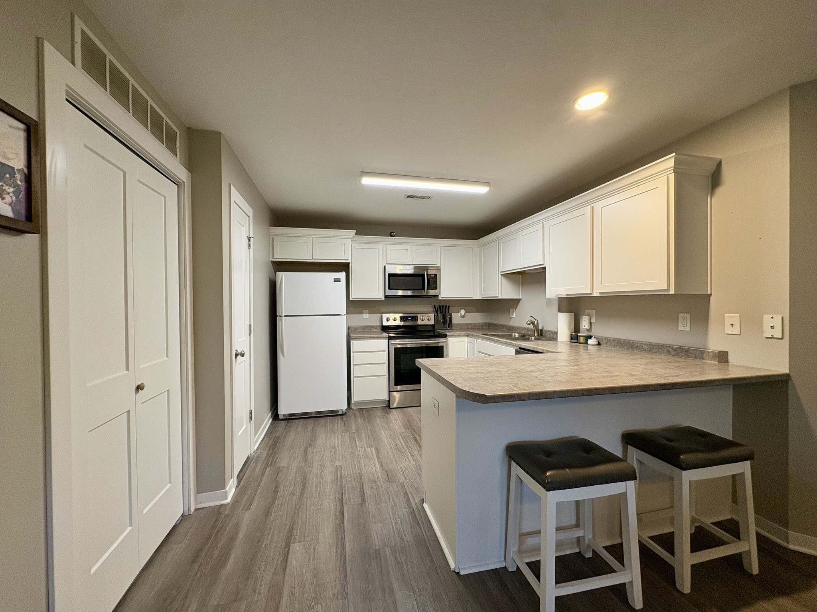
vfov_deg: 85.7
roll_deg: +0.2
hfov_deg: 102.1
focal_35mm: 14
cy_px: 306
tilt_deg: +1.1
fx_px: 330
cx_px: 408
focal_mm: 2.22
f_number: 2.2
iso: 200
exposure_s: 1/60
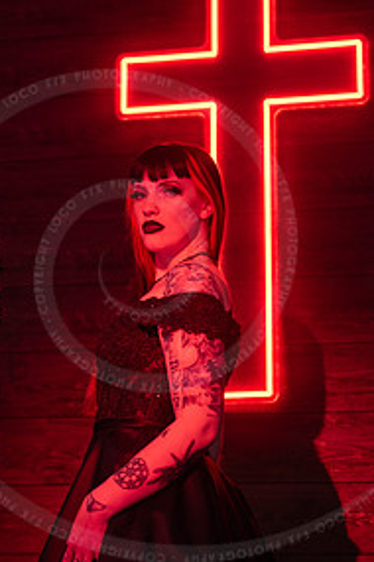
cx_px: 161
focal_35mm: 104
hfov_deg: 13.1
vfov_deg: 19.7
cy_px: 309
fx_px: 1624
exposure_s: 1/200
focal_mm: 66
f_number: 2.4
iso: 1600
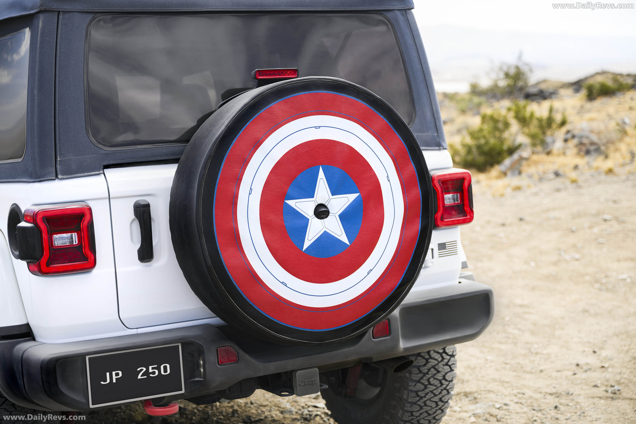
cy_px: 212
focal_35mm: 58
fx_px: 1025
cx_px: 318
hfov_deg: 34.5
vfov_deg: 23.4
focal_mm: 58
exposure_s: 1/100
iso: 32
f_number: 2.8
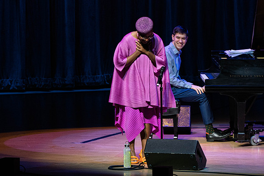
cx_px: 96
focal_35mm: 374
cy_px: 64
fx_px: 2741
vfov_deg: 3.7
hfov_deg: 5.5
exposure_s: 1/320
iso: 4000
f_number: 8
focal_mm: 294
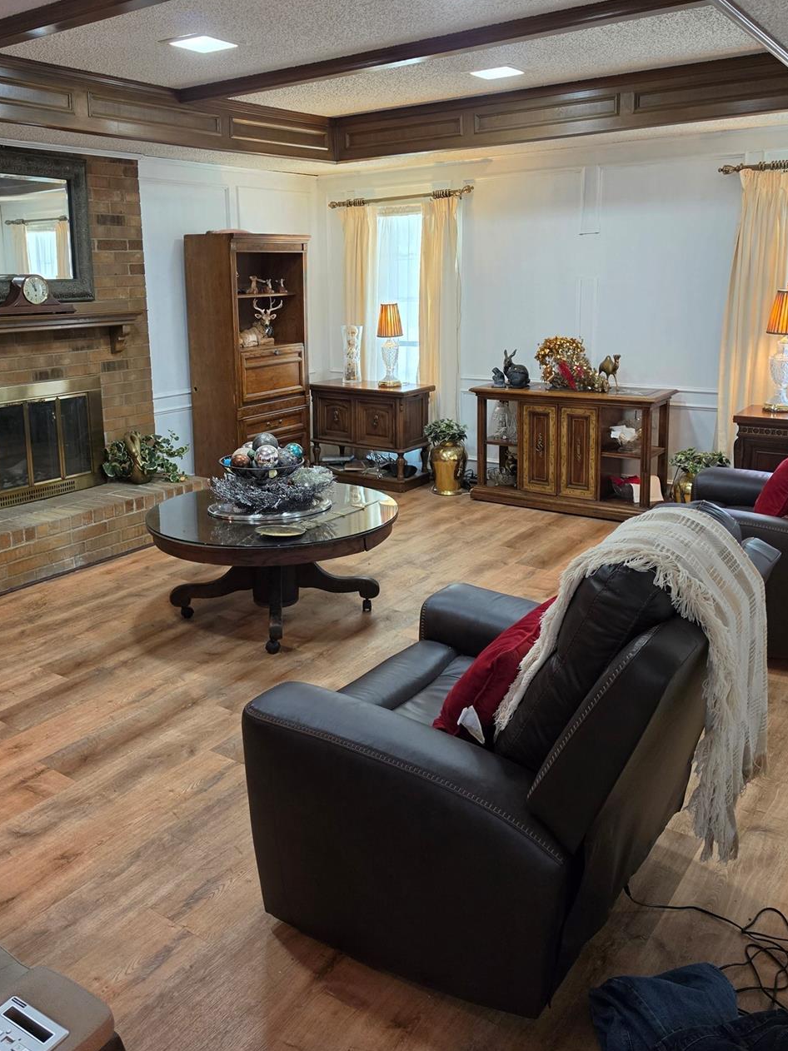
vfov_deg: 62.9
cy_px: 420
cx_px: 341
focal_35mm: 28
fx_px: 850
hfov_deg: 49.6
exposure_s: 1/120
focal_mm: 6.5
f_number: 1.4
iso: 250
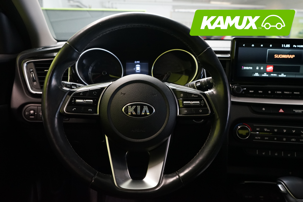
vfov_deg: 45.0
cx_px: 152
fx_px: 244
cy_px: 101
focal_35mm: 29
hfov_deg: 63.7
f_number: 6.3
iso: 3200
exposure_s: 1/30
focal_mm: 29
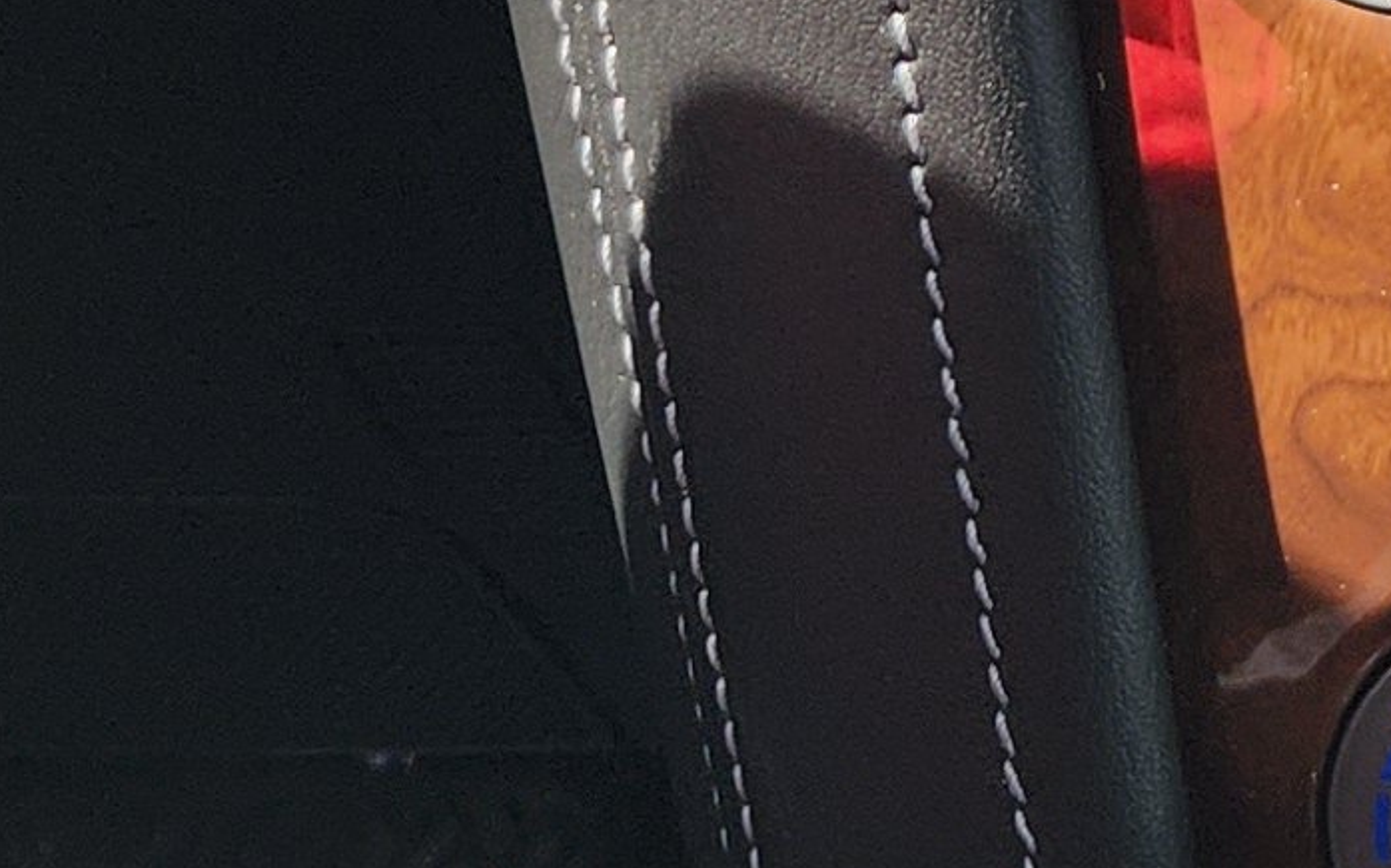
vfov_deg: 8.9
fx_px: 5305
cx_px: 2786
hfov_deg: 13.0
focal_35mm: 140
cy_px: -814
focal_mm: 5.54
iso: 25
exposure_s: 1/196
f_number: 1.8
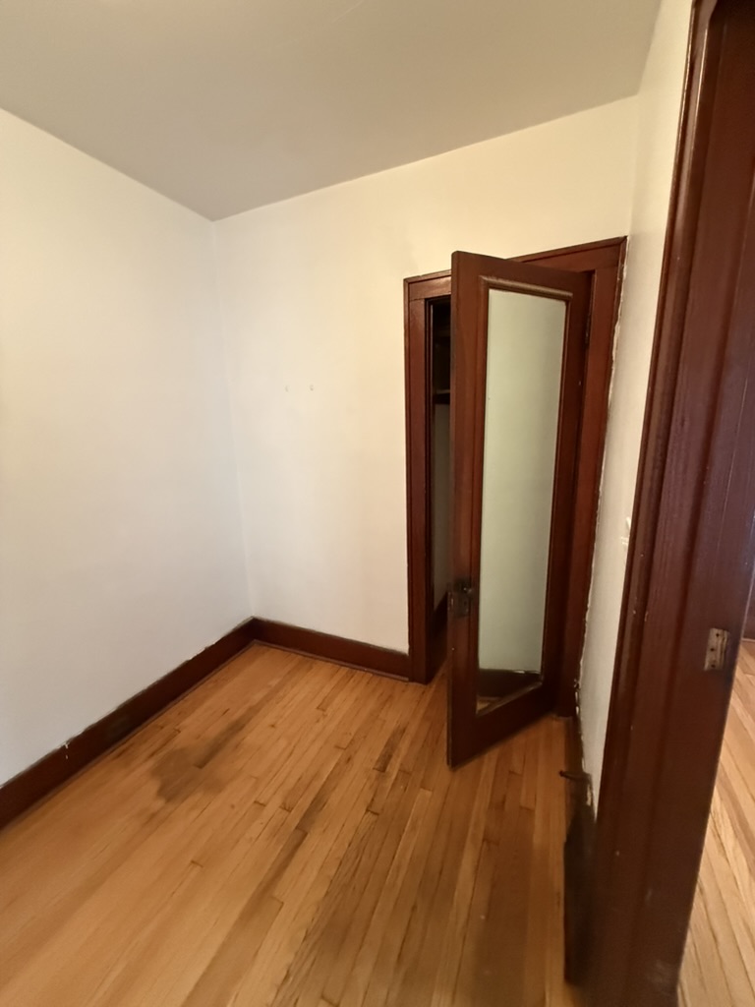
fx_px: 407
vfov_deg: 102.1
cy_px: 504
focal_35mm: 14
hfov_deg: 85.7
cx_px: 378
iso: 800
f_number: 2.2
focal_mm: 2.22
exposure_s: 1/60
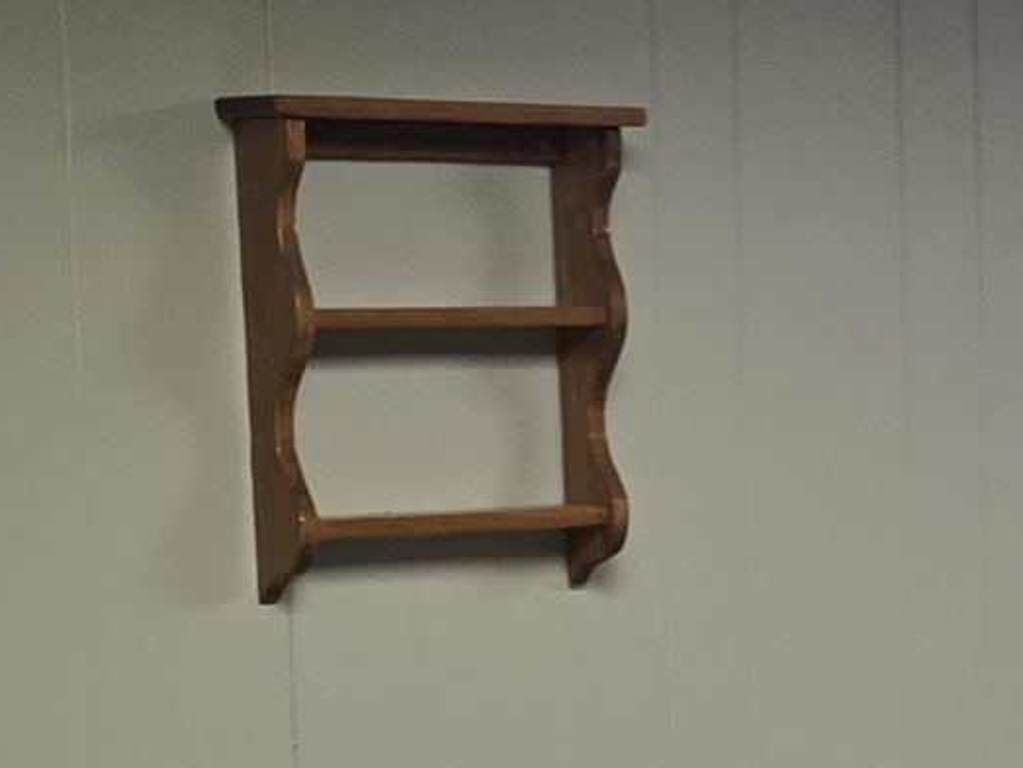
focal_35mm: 135
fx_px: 3992
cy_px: 713
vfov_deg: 10.9
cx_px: 1792
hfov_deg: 13.3
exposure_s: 1/120
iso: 200
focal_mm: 6.3
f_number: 1.7
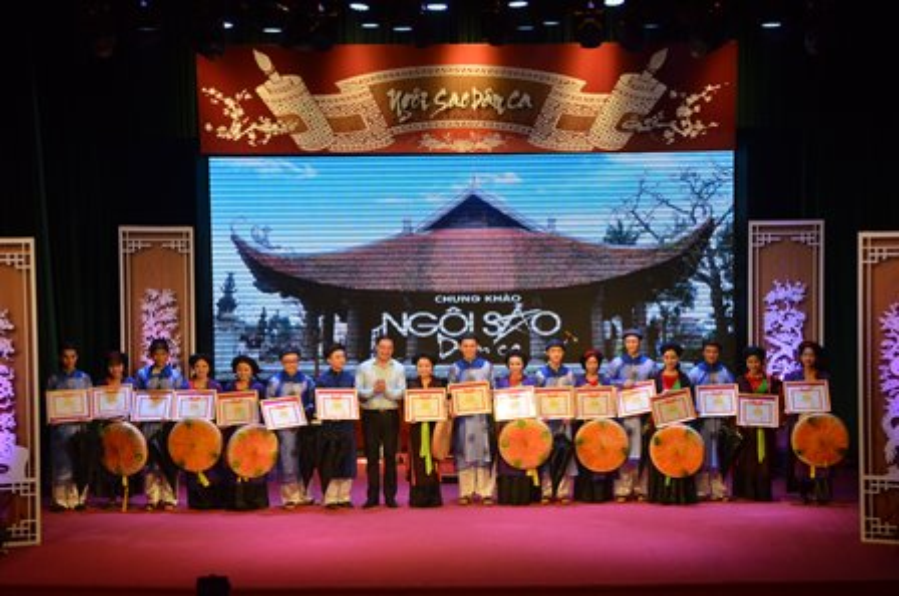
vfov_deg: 18.9
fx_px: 1795
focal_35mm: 72
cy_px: 298
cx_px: 450
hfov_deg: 28.1
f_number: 8
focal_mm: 48
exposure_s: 1/250
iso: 1600
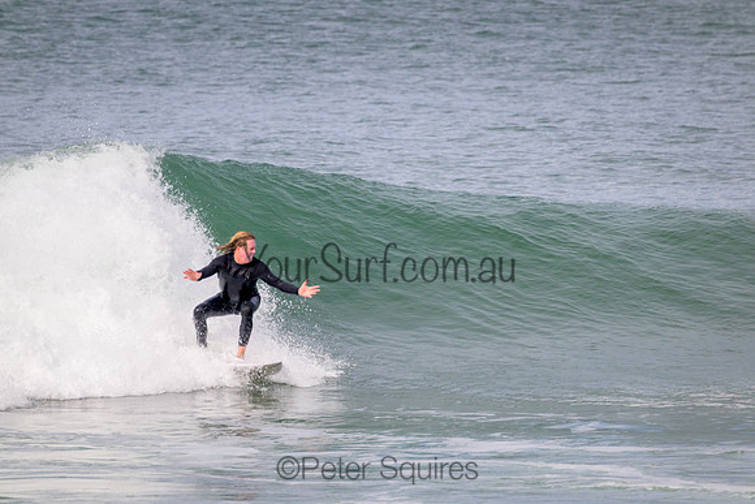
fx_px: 16781
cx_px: 378
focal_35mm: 800
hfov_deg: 2.6
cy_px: 252
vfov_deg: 1.7
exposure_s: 1/2000
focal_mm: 800
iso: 1400
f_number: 11
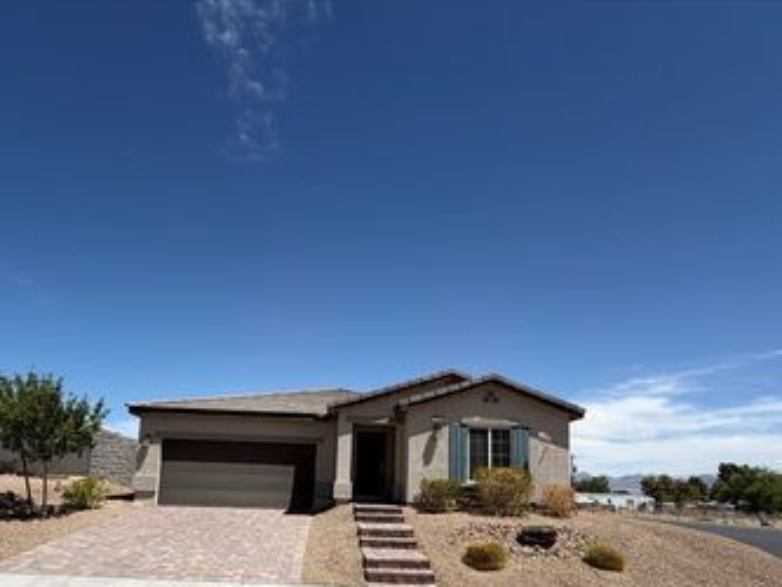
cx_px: 362
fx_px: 475
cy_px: 429
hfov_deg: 78.8
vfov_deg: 60.6
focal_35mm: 21
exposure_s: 1/1312
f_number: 2.2
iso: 20
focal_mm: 2.22
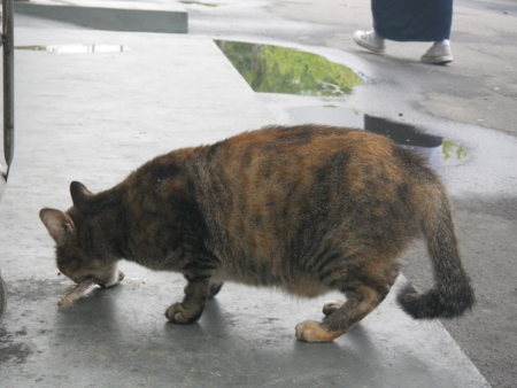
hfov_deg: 20.9
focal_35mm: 94
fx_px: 1405
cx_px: 258
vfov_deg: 15.7
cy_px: 194
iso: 200
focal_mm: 16.7
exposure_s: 1/125
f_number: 5
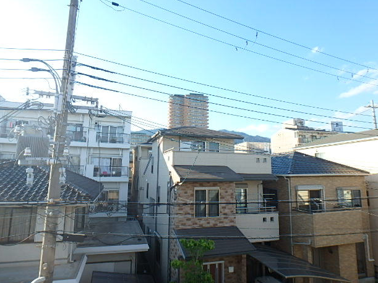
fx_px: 240
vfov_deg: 61.1
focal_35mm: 22
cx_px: 187
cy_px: 137
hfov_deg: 76.4
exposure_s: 1/400
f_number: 3.5
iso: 125
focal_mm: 3.7
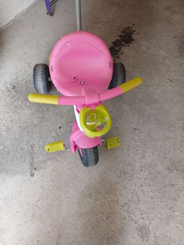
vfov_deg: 65.3
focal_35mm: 27
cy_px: 122
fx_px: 191
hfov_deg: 51.4
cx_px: 92
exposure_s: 1/50
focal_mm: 3.98
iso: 64
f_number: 1.8
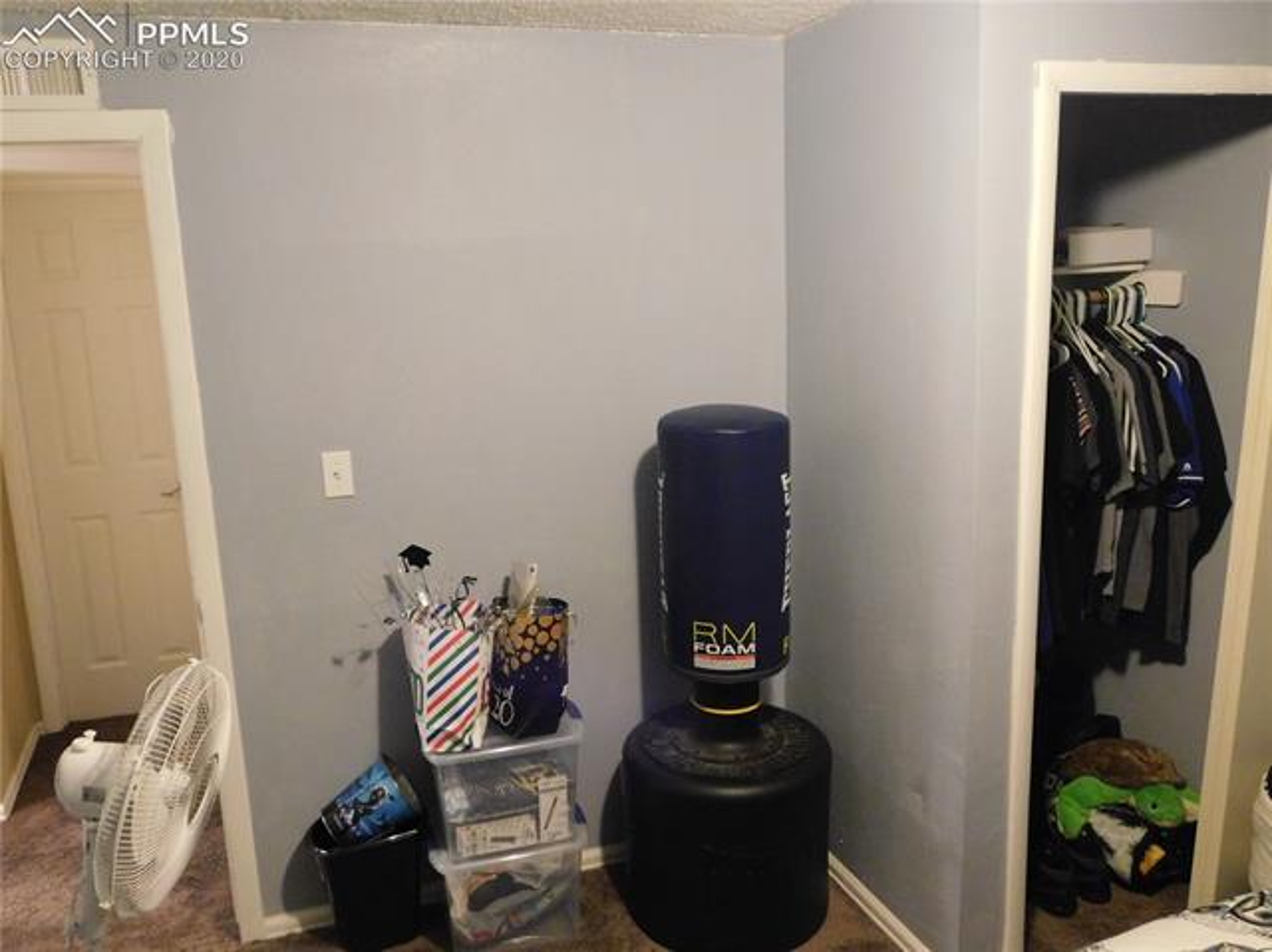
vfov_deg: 46.7
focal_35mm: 30
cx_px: 636
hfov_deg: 60.0
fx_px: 1102
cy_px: 476
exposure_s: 1/8
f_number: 3.2
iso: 720
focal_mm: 5.3
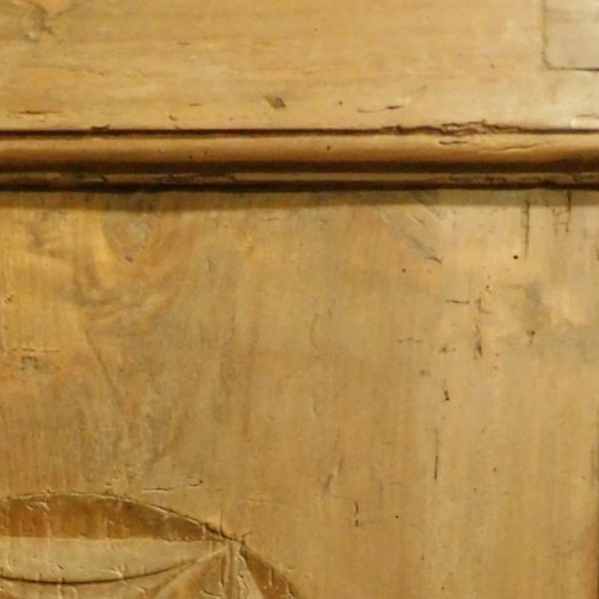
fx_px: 979
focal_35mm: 50
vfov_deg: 29.9
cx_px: 50
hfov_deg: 32.2
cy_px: 689
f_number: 3
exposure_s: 1/2.5
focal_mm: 4
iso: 800
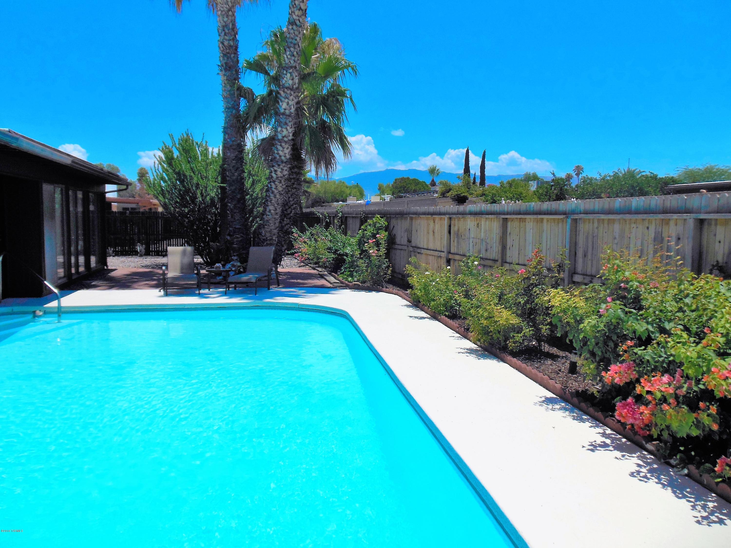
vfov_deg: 54.9
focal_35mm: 25
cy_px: 274
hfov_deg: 69.4
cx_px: 366
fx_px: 528
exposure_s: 1/1000
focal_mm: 4.5
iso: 125
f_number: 6.4
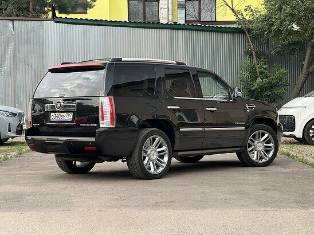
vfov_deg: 19.1
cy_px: 118
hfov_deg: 25.4
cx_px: 157
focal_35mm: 77
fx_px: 698
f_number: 2.8
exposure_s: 1/99
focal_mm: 9
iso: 125
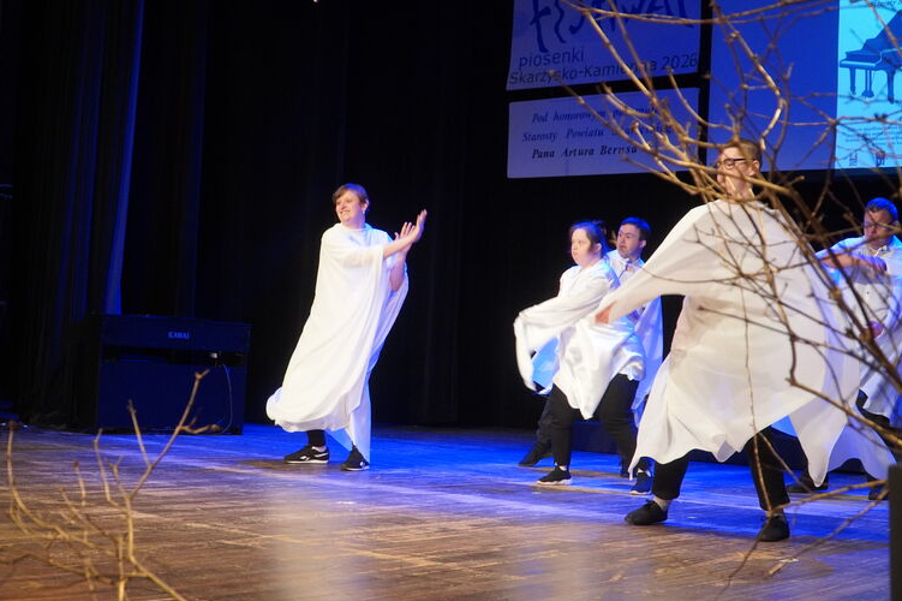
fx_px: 1240
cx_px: 436
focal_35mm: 50
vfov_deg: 27.2
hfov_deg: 40.0
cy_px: 301
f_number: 4
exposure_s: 1/160
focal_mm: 31
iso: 3200
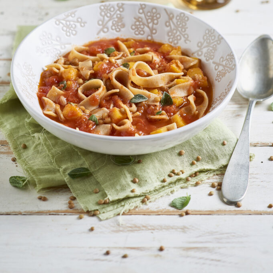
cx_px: 137
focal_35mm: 109
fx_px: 973
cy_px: 72
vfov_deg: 15.9
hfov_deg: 16.0
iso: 100
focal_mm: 85
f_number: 4
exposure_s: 1/180
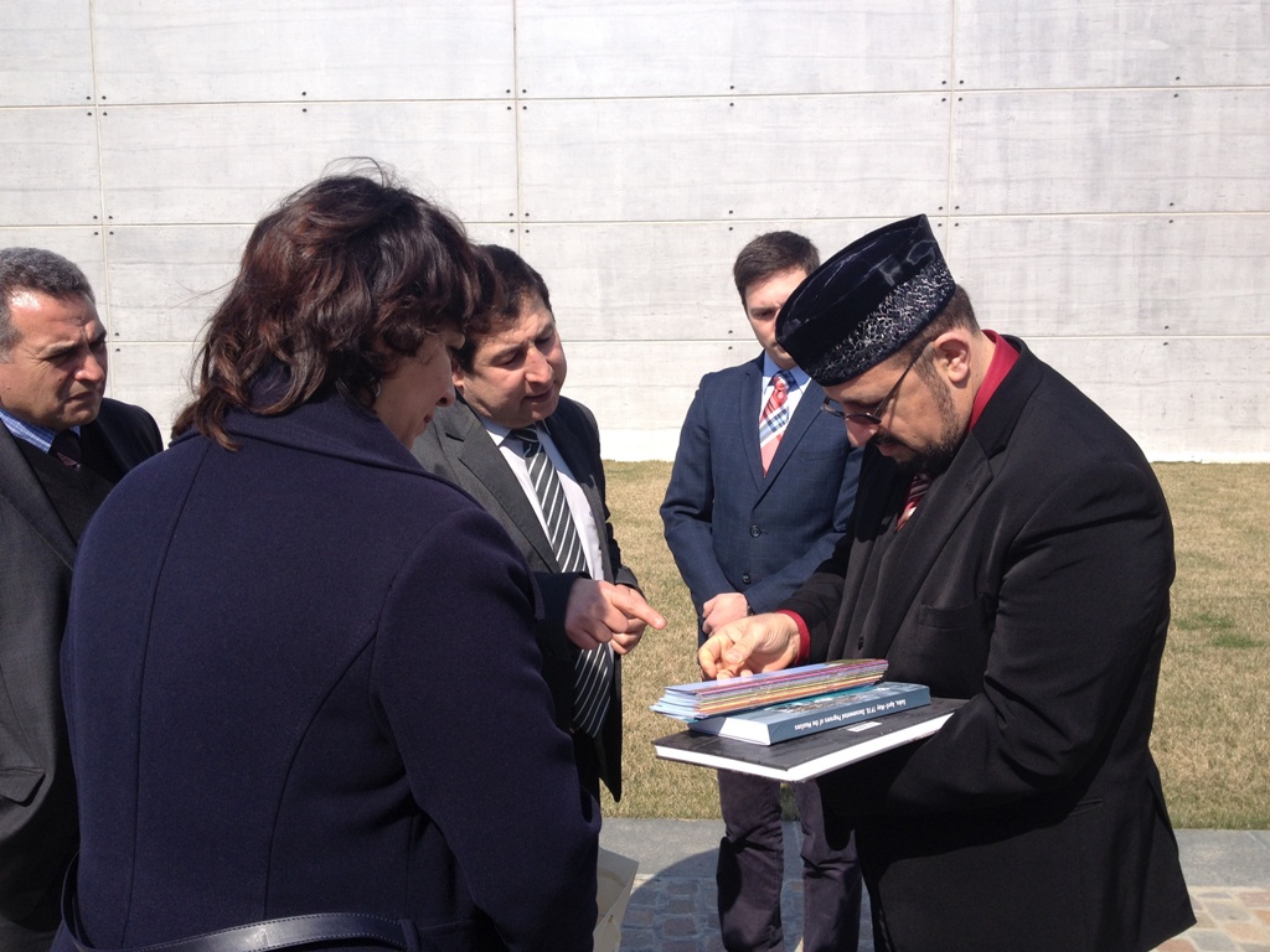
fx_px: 1284
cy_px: 476
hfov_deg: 52.6
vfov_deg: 40.7
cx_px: 635
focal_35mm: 35
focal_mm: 4.28
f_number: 2.4
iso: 50
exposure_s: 1/1381
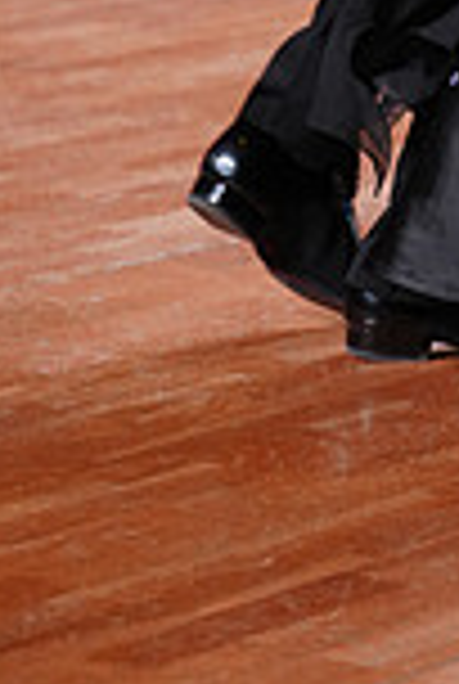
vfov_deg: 7.1
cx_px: 596
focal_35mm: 282
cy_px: -554
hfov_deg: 4.9
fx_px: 5368
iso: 1250
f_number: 2.8
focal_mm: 74
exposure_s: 1/400
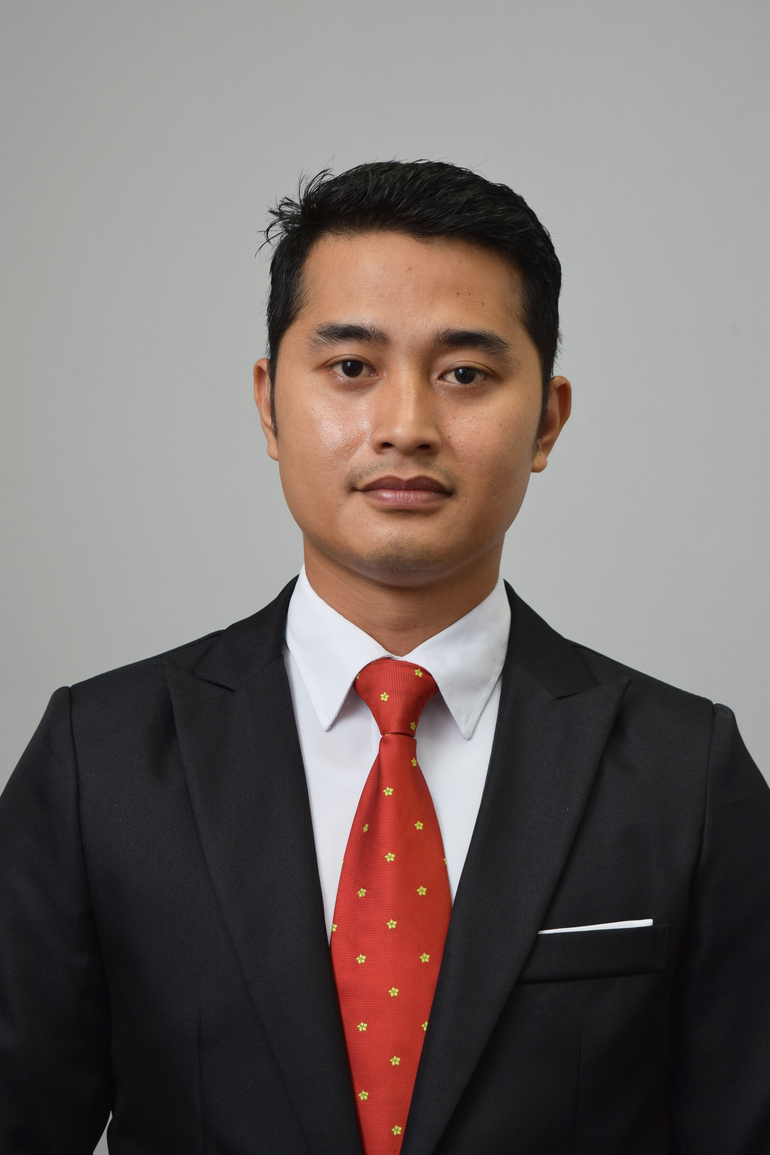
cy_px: 578
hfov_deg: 17.5
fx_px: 2502
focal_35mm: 78
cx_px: 385
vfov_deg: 26.0
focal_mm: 52
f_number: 5.6
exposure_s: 1/50
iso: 640
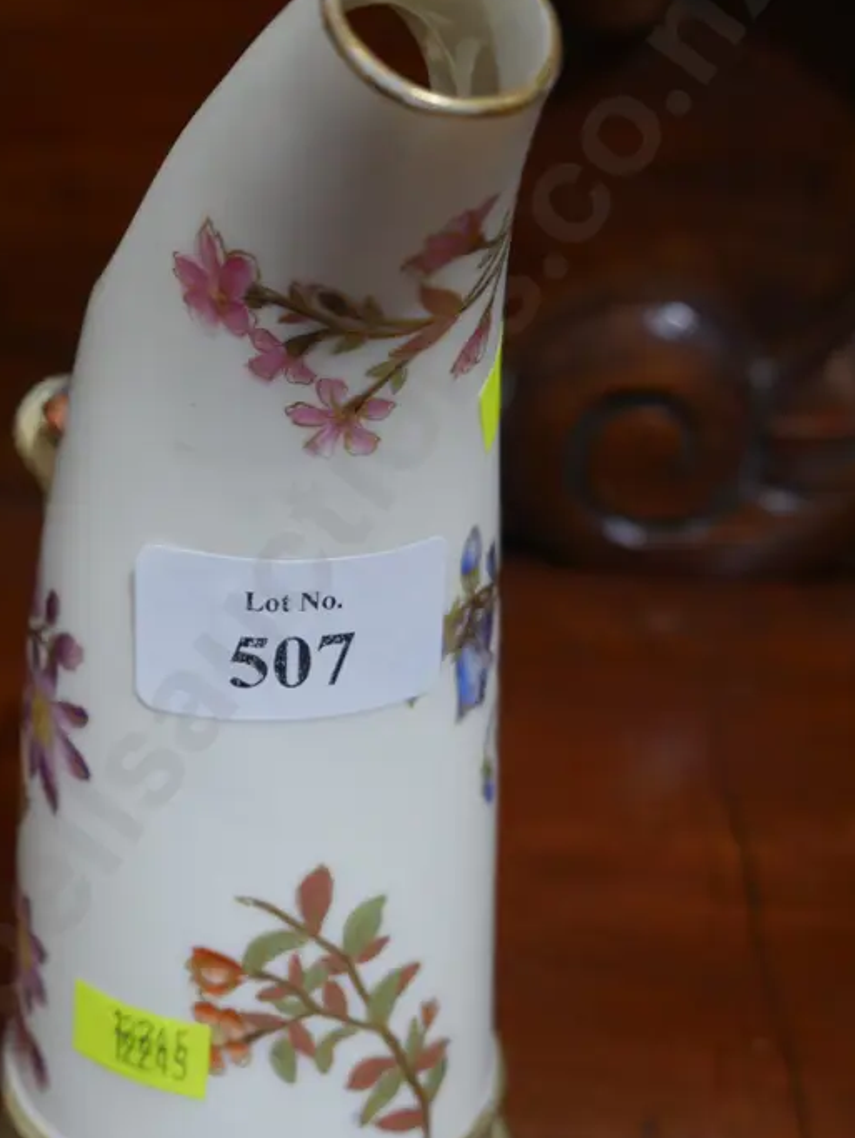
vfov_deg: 32.1
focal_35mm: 60
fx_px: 1974
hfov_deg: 24.3
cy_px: 628
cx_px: 249
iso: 400
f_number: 4.4
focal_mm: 20
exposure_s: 1/60
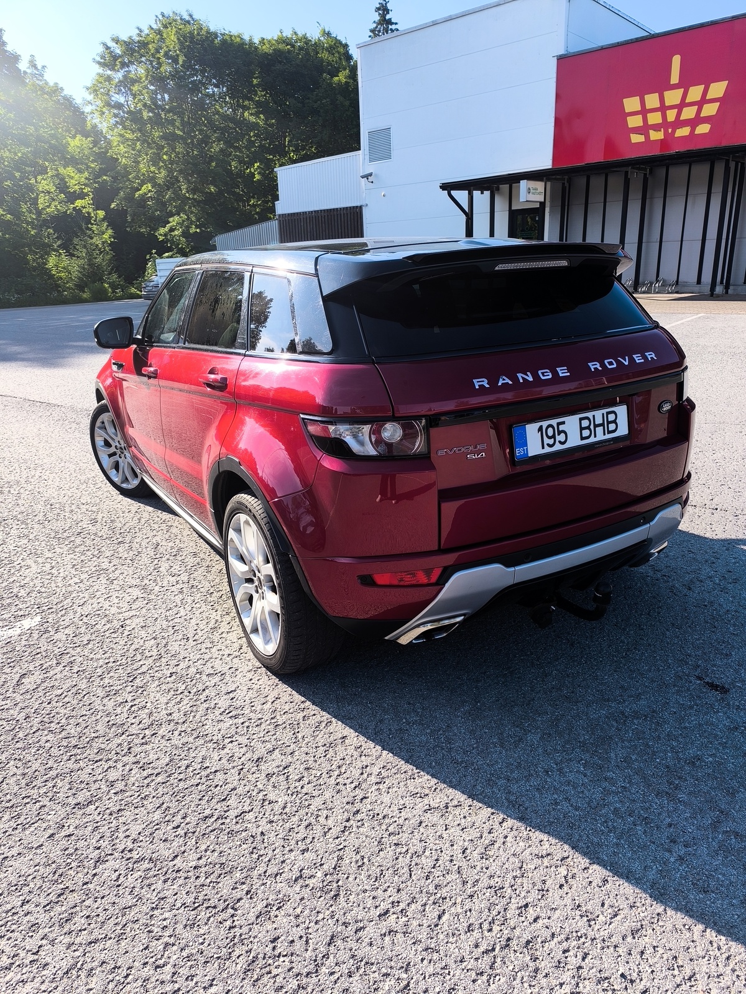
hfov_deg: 58.9
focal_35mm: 23
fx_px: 661
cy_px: 497
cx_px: 373
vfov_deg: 73.9
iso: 50
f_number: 1.65
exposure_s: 1/737
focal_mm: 6.14
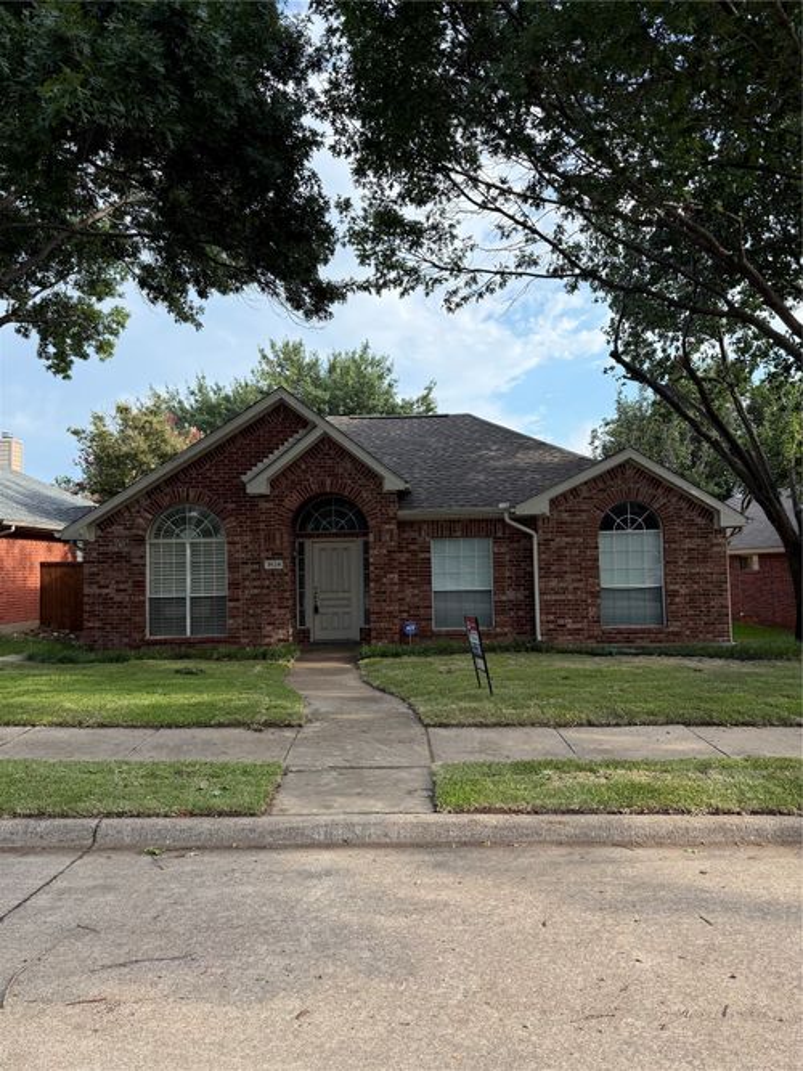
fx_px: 743
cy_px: 536
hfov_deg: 56.8
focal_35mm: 24
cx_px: 402
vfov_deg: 71.6
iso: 100
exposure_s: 1/1949
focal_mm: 6.76
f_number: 1.78
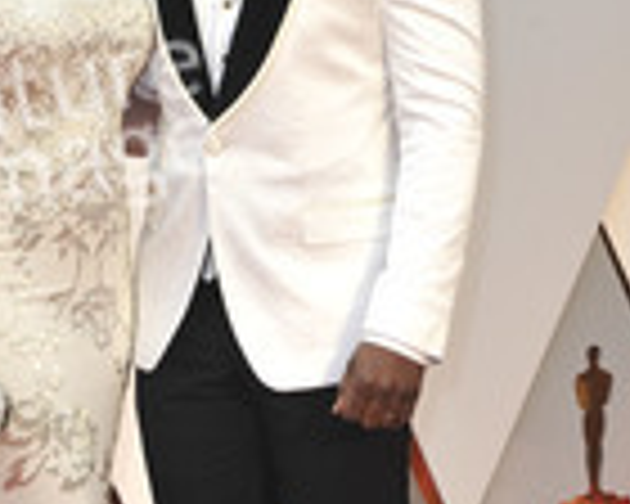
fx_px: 3599
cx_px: 119
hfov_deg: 10.0
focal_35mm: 193
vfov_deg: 8.0
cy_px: 374
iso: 1000
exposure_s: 1/250
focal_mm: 72
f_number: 7.1
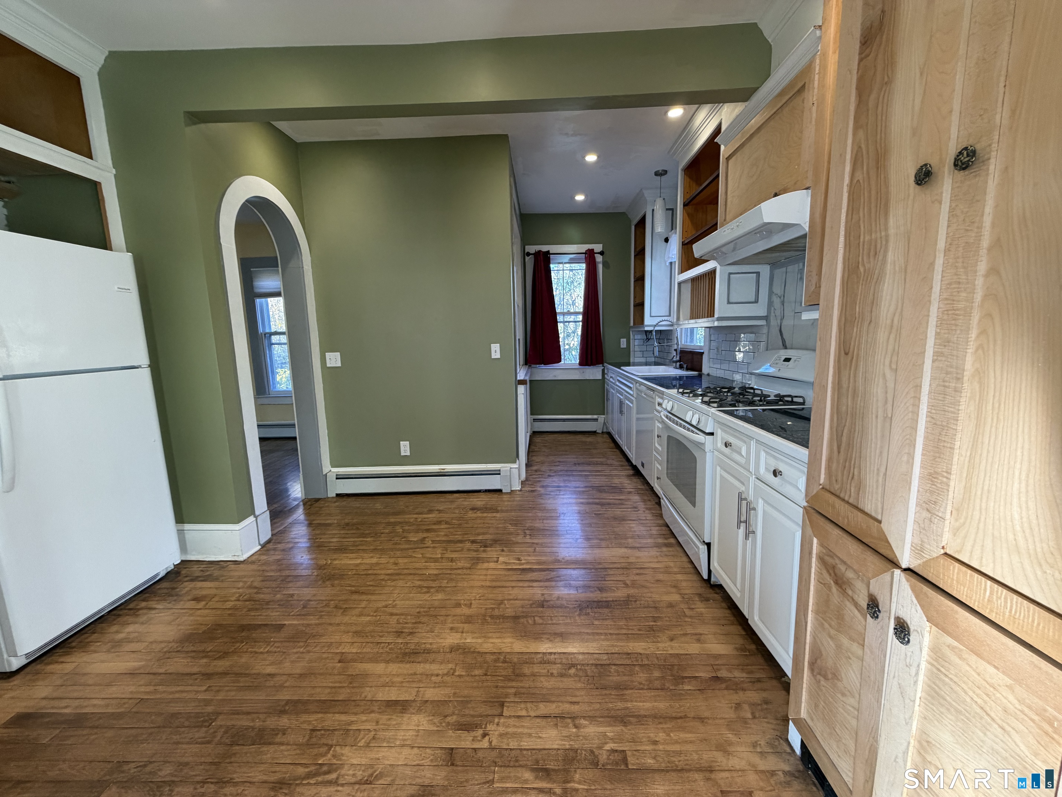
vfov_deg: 85.7
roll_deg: +1.4
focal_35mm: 14
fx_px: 430
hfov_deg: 102.1
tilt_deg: -8.5
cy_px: 398
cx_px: 531
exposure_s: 1/120
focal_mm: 2.22
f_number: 2.2
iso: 200
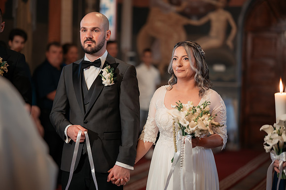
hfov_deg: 23.9
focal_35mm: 85
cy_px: 95
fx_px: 675
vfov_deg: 16.1
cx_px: 143
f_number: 1.8
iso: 1600
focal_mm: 85
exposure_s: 1/200
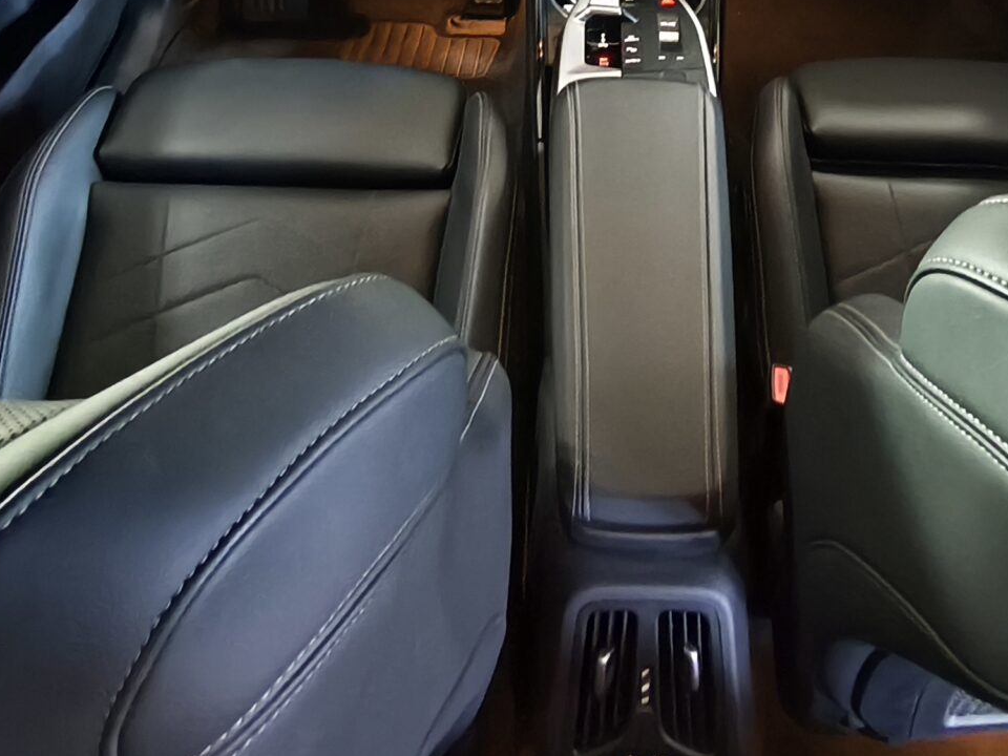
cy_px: -106
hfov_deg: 46.5
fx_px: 1165
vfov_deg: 31.3
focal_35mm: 40
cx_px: 612
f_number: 2.2
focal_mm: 1.91
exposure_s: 1/11.1
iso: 2000
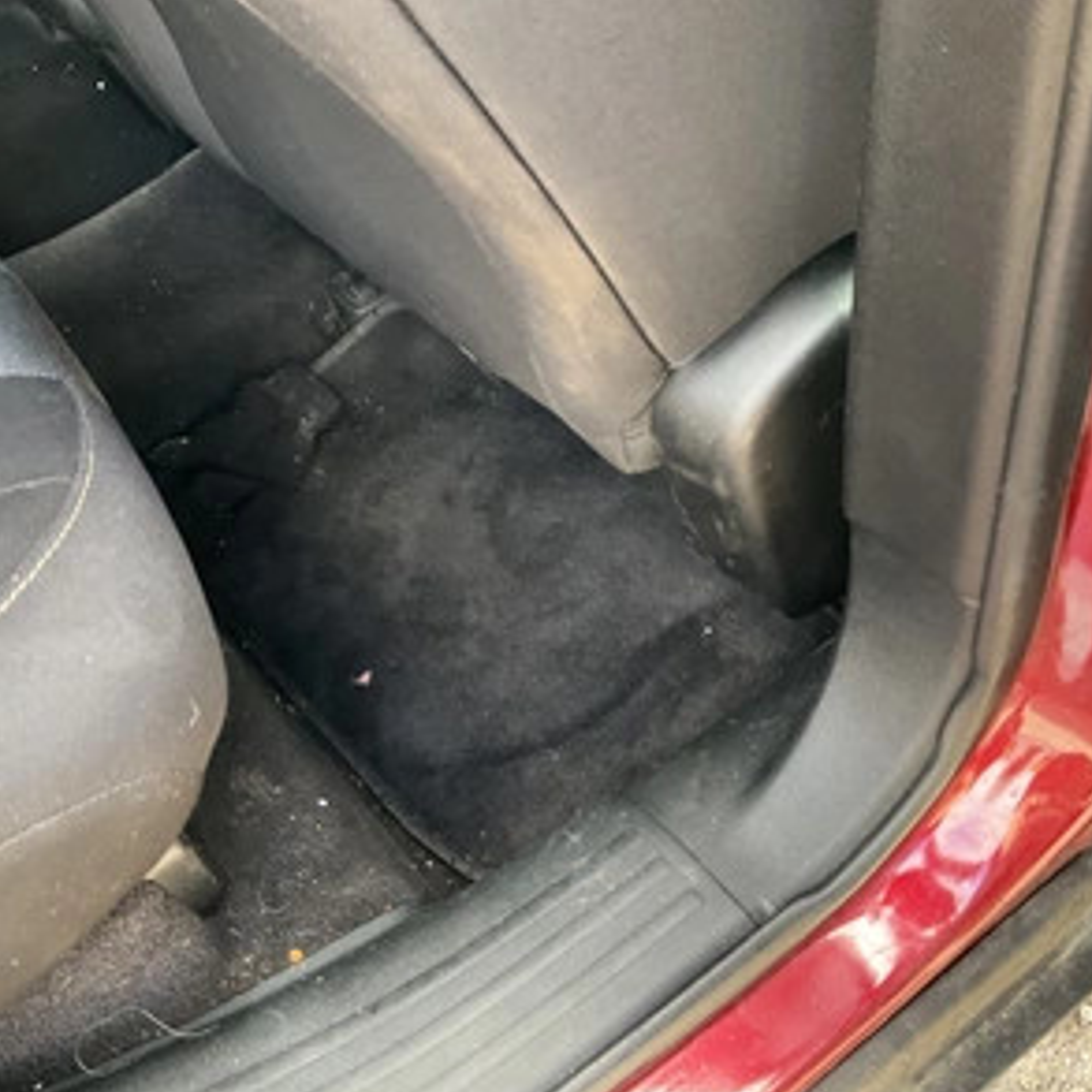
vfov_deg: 47.2
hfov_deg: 46.6
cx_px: 384
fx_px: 1249
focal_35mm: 35
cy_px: 555
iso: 125
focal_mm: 3
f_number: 1.8
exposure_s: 1/60
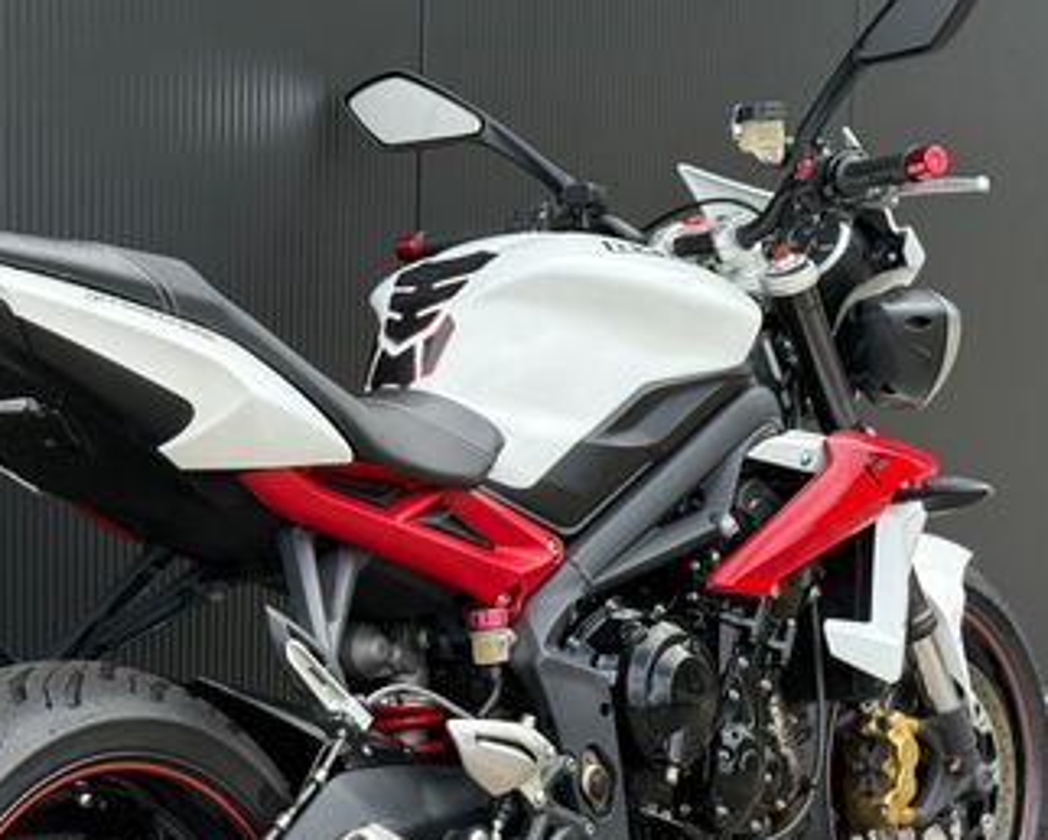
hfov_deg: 20.6
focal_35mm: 93
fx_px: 2886
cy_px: 648
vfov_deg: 16.5
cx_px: 462
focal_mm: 6.76
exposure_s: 1/1403
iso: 64
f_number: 1.78
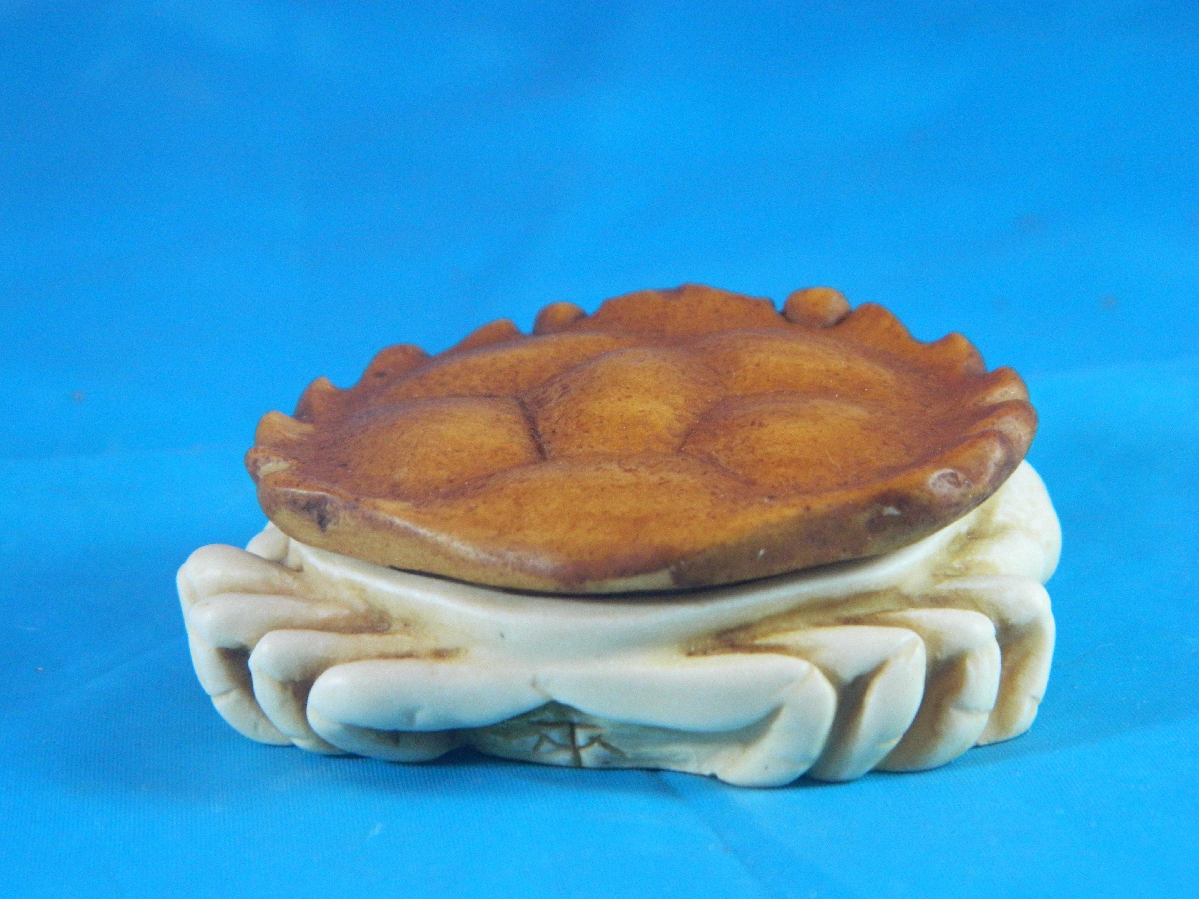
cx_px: 600
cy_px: 450
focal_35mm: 103
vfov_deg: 14.4
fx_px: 3568
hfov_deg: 19.1
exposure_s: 1/25
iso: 400
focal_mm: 18.6
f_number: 4.5
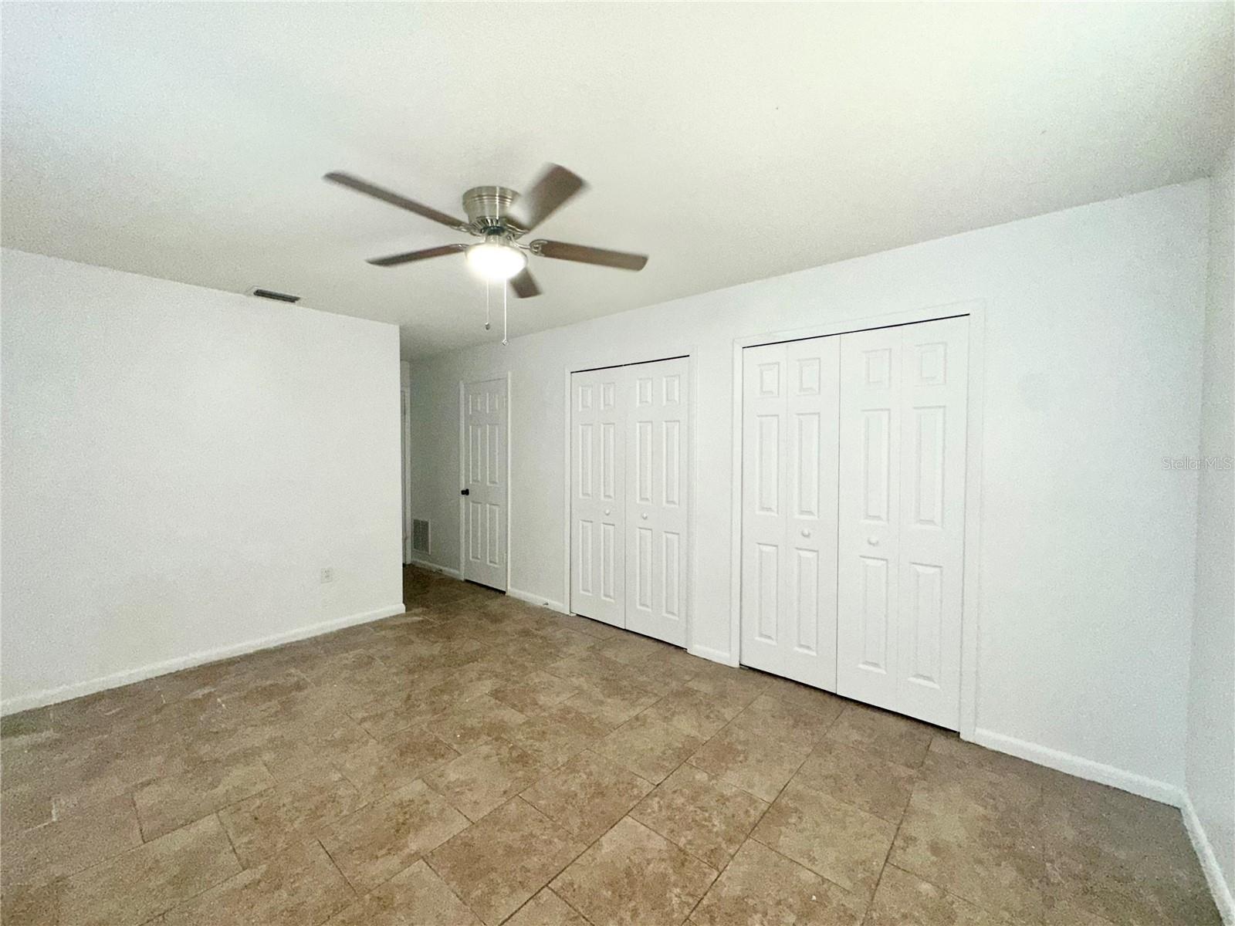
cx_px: 618
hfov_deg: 102.1
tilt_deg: -1.5
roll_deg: -0.3
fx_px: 499
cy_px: 463
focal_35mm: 14
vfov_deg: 85.7
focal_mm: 2.22
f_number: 2.2
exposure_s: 1/81
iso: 200
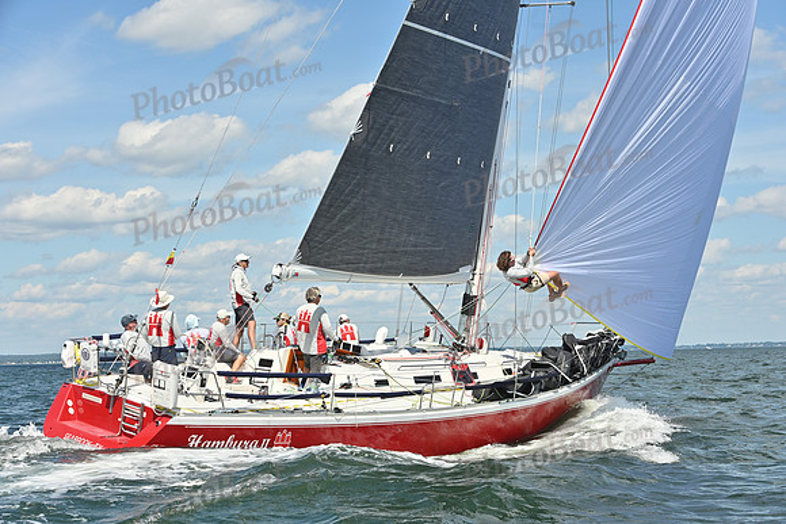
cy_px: 262
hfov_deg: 28.8
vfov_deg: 19.5
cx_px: 393
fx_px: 1529
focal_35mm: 70
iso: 250
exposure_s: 1/1000
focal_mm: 70
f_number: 9
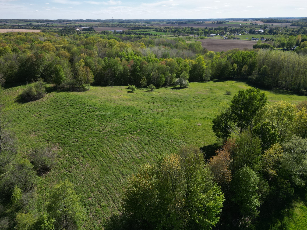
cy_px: 98
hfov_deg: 63.3
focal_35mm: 28
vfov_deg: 49.6
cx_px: 138
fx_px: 248
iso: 110
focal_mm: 6.72
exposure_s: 1/3000
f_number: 1.7
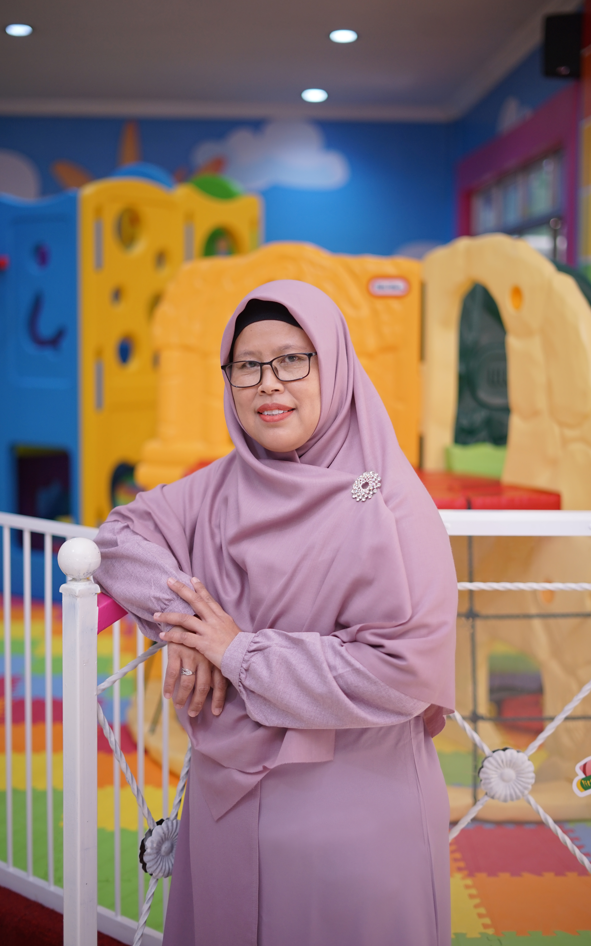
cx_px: 293
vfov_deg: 39.6
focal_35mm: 51
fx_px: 1314
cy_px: 473
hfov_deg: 25.3
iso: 320
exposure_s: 1/100
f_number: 1.8
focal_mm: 50
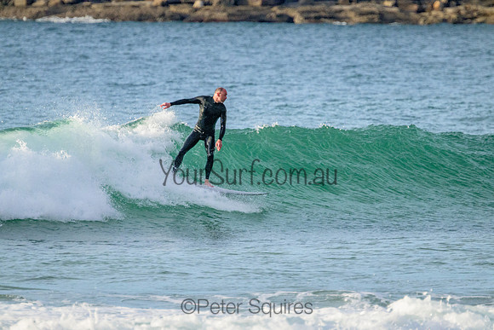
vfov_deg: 1.7
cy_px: 165
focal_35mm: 800
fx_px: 10980
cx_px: 247
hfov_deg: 2.6
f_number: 11
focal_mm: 800
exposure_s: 1/1250
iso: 4500
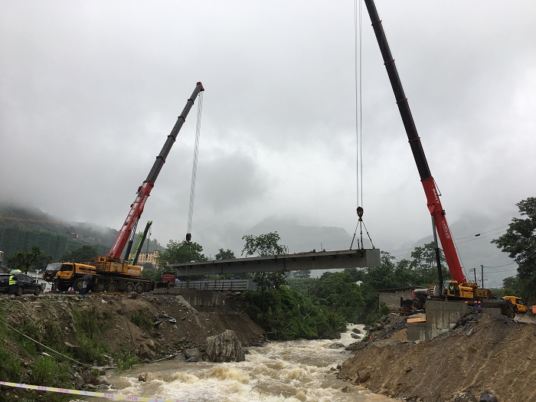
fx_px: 449
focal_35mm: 29
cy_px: 201
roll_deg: -2.8
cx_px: 268
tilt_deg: +15.3
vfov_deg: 48.2
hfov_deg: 61.7
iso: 25
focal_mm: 4.15
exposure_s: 1/211
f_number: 2.2
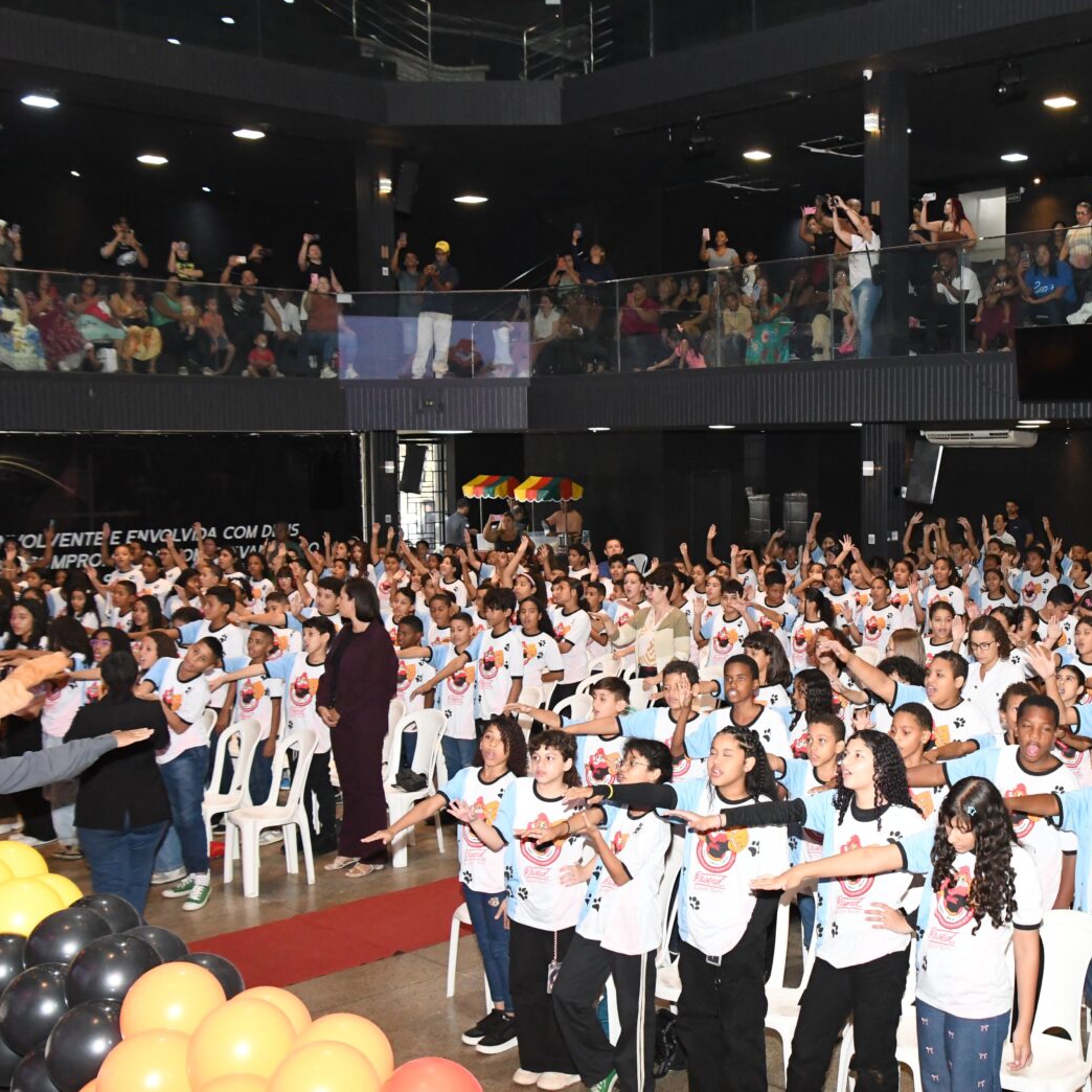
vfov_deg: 39.2
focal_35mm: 43
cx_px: 771
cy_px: 545
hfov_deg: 38.5
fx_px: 1535
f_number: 5.6
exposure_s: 1/250
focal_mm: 22
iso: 5000
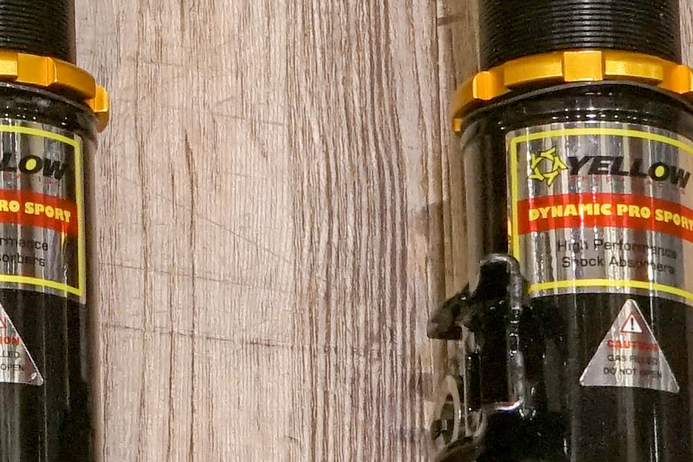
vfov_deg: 6.3
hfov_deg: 9.3
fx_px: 4178
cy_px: 165
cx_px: -198
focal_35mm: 217
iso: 2000
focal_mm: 34
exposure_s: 1/50
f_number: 8
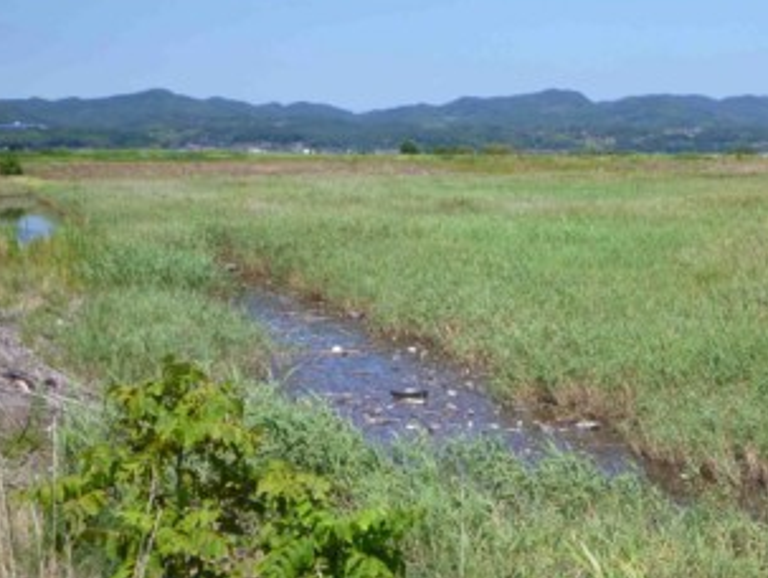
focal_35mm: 86
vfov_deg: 17.1
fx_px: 1910
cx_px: 517
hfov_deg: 22.6
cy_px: 401
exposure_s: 1/400
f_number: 5
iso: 100
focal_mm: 10.4
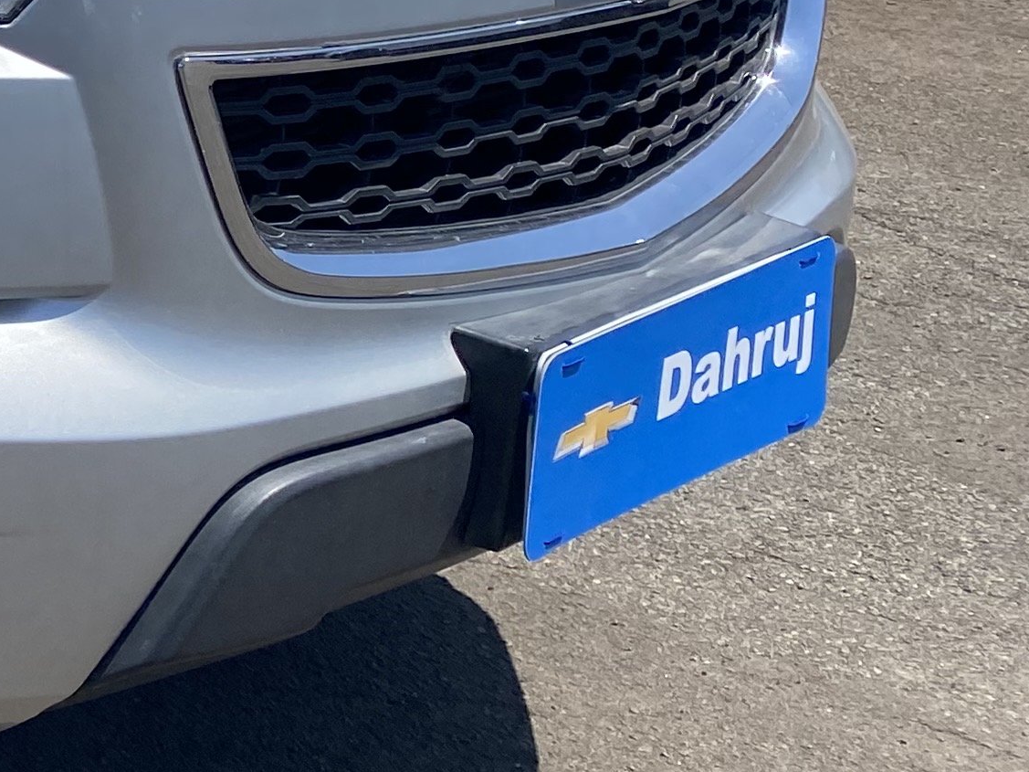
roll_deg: +0.4
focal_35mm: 93
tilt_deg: -12.8
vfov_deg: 15.7
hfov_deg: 17.5
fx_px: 2764
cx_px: -764
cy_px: 87
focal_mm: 4.25
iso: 32
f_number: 1.8
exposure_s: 1/2755
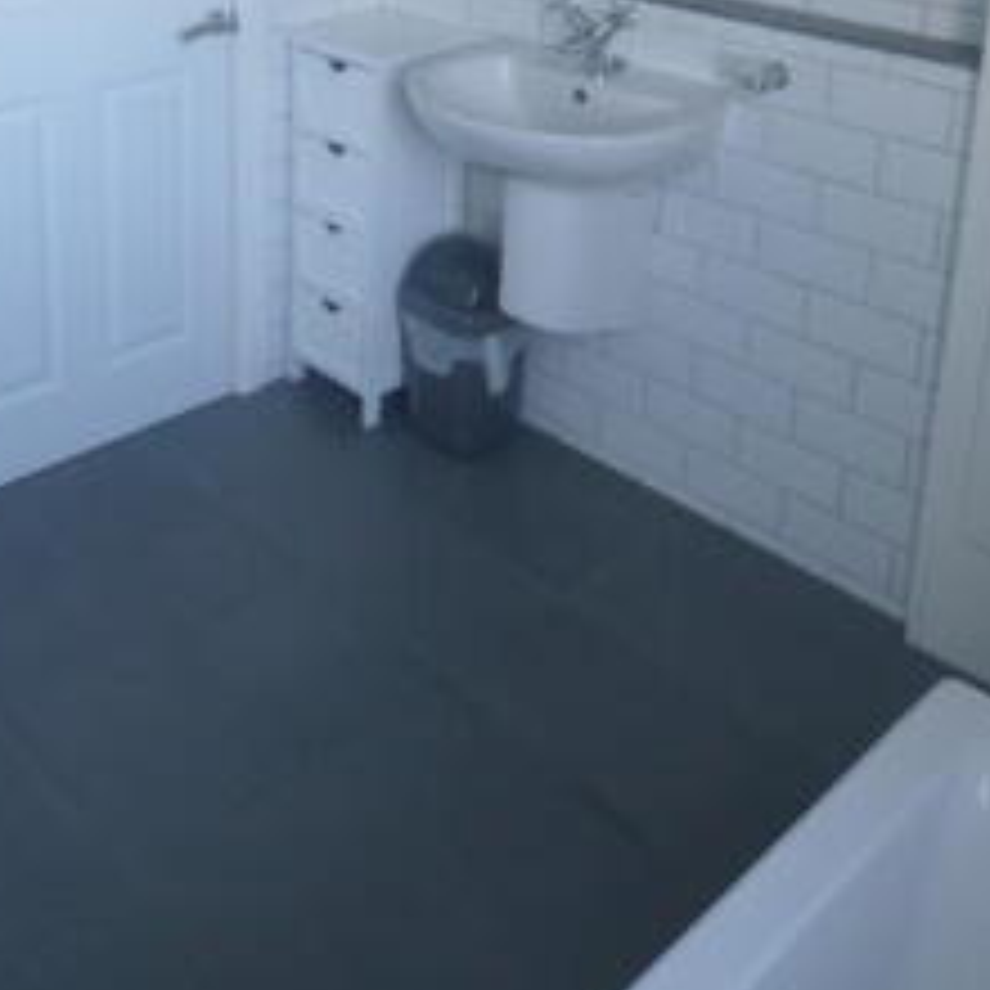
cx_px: 256
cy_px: 27
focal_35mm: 38
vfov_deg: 39.3
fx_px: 1230
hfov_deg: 42.6
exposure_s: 1/60
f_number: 4
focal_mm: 10
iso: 640
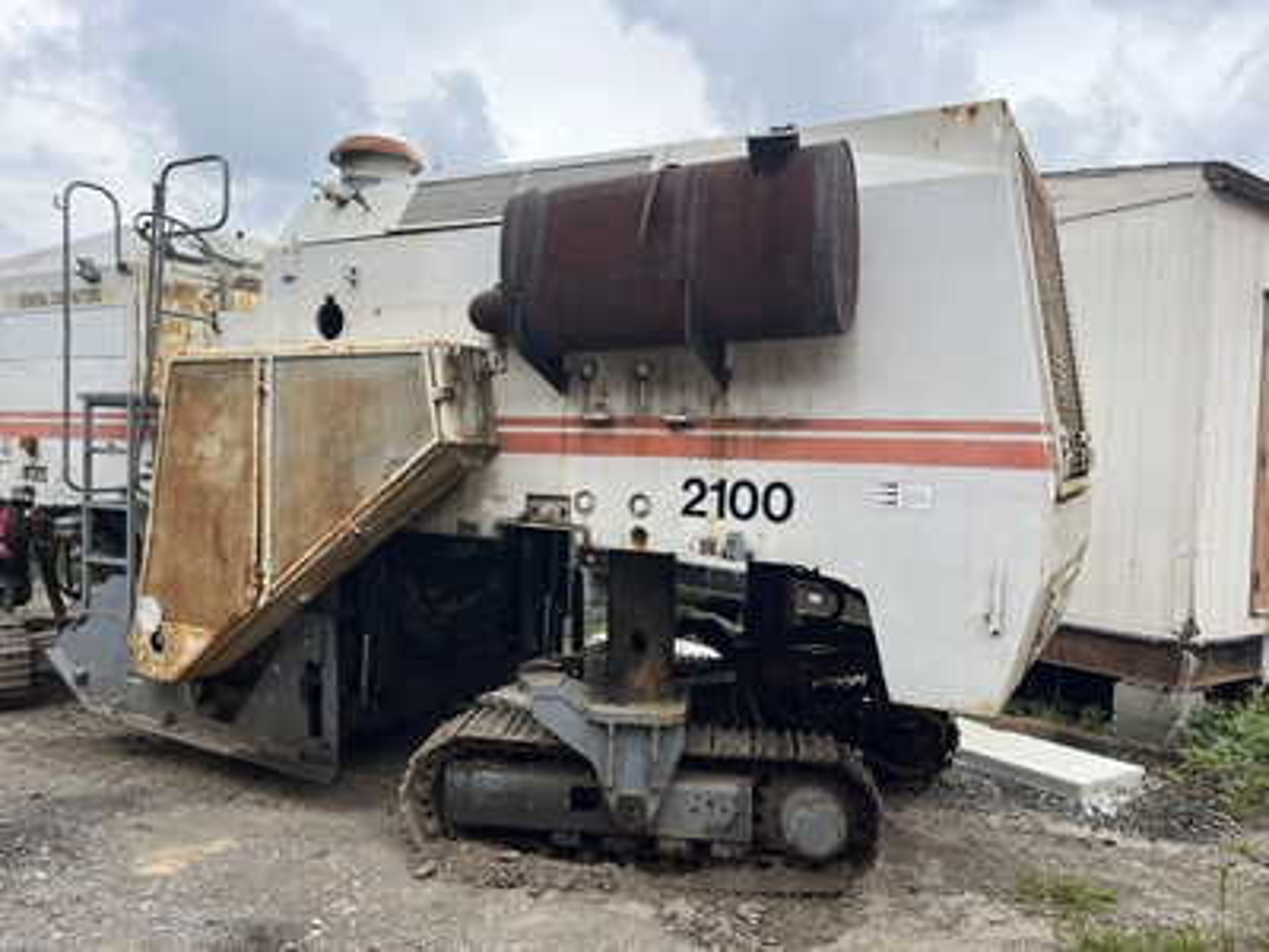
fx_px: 953
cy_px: 476
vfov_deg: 53.1
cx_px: 634
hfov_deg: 67.3
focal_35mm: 26
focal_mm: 5.1
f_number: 1.6
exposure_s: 1/1923
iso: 50
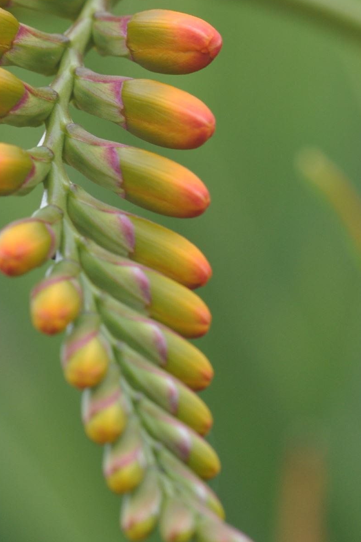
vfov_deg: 7.3
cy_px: 150
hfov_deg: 4.9
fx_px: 4239
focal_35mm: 282
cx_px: 90
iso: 400
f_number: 8
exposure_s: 1/125
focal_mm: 105
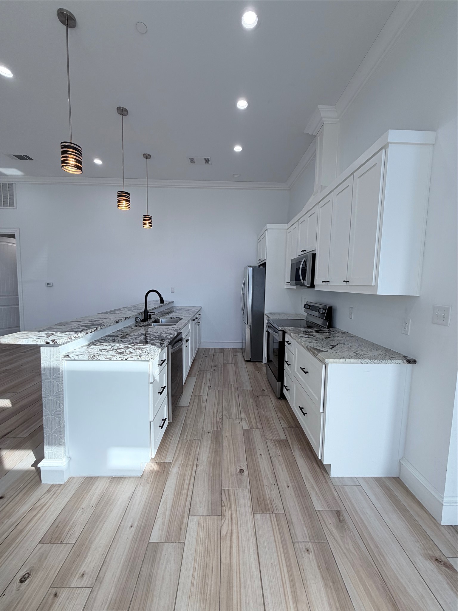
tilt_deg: -5.1
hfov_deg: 85.7
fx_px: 247
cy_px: 306
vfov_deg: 102.1
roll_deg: -0.1
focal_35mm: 14
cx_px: 229
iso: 50
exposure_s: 1/120
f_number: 2.2
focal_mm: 2.22
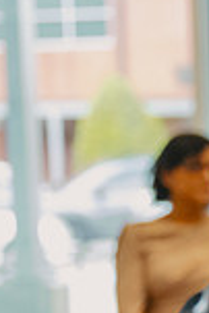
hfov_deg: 6.9
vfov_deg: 10.8
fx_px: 1633
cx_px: 521
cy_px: 306
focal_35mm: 188
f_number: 2.8
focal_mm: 49
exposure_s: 1/400
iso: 2000
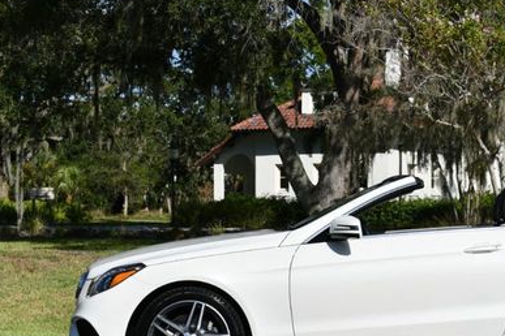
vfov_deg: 15.9
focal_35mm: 86
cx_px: 414
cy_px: 154
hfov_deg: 23.3
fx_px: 1206
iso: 100
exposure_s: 1/400
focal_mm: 26
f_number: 10
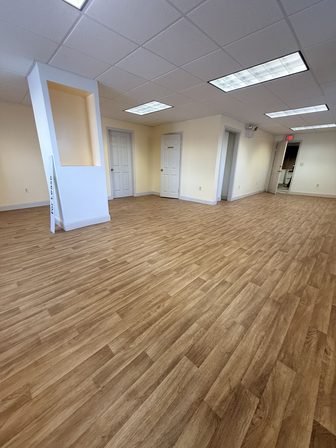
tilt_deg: -18.6
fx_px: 181
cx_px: 168
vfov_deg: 102.1
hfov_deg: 85.7
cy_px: 224
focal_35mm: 14
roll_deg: -3.1
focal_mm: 2.22
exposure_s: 1/120
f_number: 2.2
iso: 250
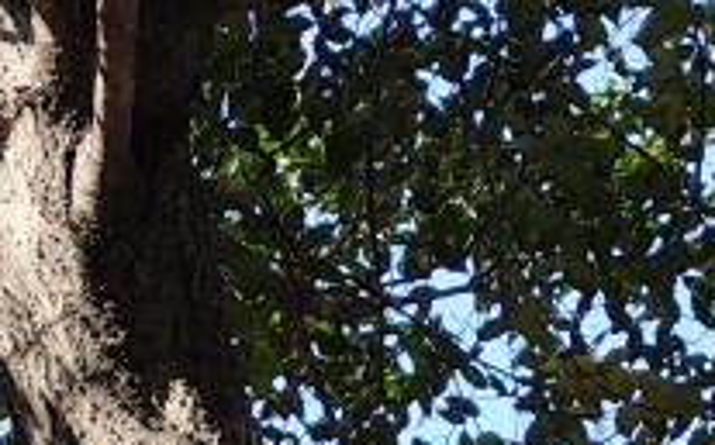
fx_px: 3446
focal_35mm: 177
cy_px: 1363
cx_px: -117
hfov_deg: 11.6
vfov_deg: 6.7
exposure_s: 1/669
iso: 50
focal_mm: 4.68
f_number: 1.8
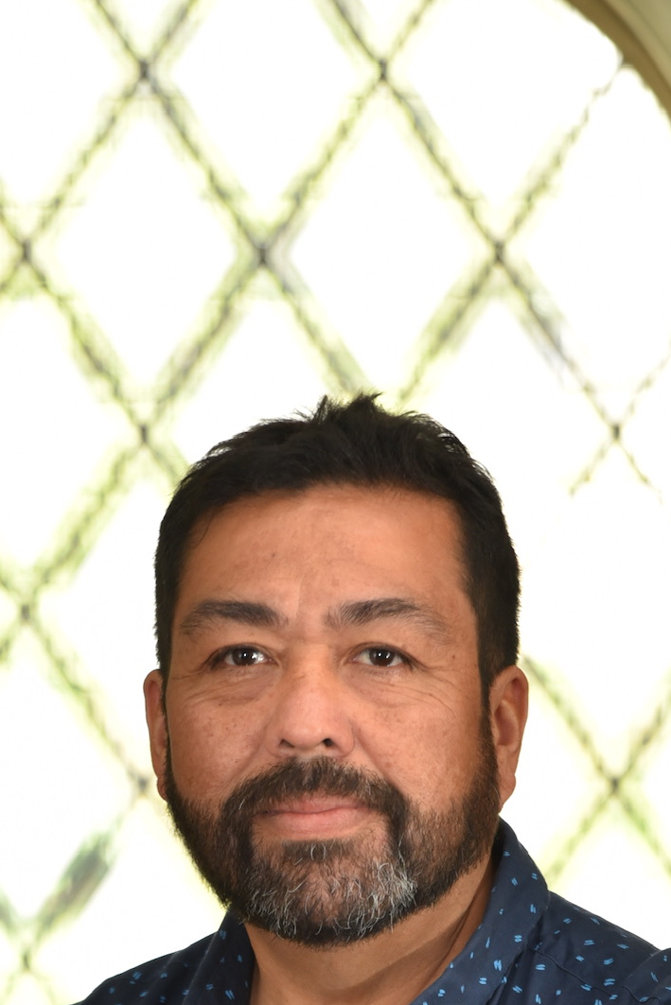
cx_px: 258
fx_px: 3326
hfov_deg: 11.5
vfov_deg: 16.7
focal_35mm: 119
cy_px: 1065
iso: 500
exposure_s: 1/160
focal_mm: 55
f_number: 4.5
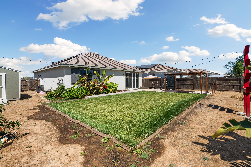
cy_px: 84
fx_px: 112
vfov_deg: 73.7
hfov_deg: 96.7
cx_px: 126
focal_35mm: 16
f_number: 8
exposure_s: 1/250
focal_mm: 16
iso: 100
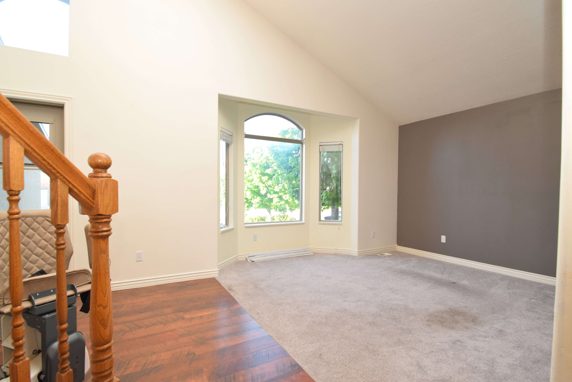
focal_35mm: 16
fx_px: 262
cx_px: 286
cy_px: 191
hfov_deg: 95.0
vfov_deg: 72.1
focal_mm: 11
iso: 800
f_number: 5
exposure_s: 1/100
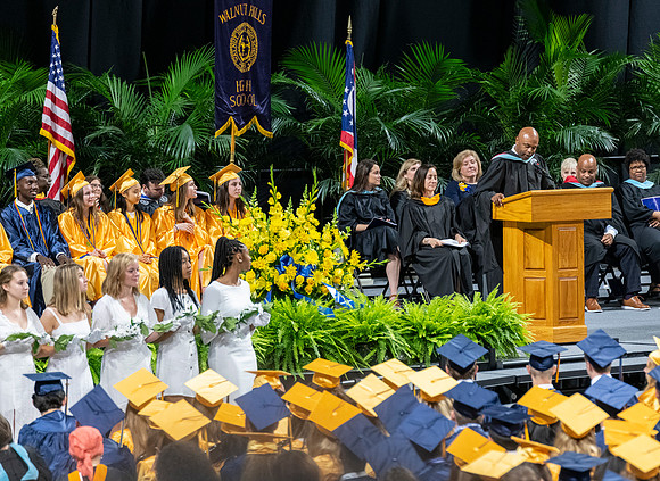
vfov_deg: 6.1
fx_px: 4521
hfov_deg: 8.3
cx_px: 429
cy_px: 197
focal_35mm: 240
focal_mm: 190
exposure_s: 1/200
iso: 2000
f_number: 4
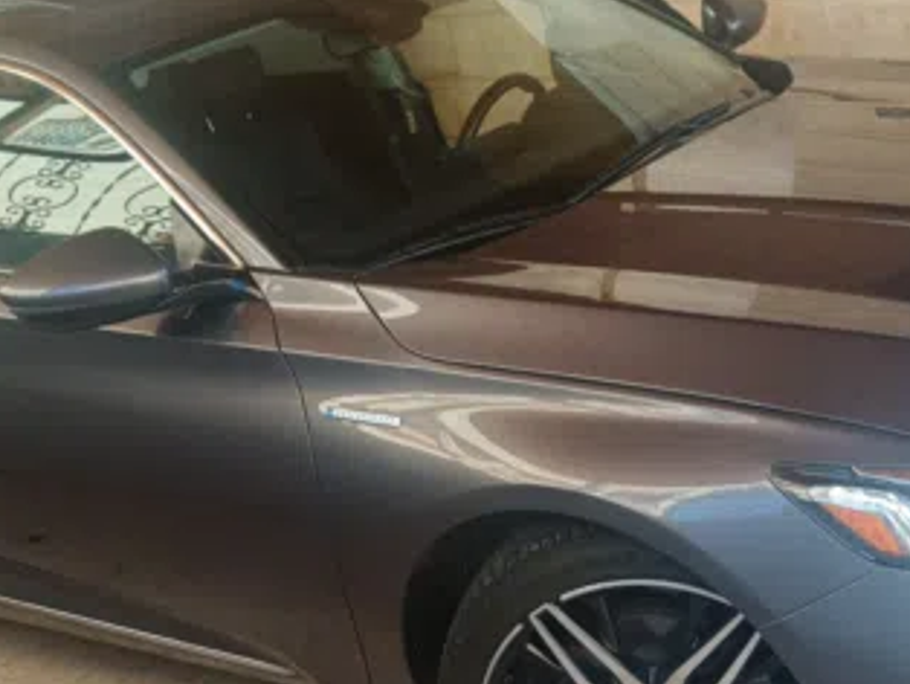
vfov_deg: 26.5
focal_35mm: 55
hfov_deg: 34.9
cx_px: 504
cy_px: 435
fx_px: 1447
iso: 166
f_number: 1.9
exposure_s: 1/100
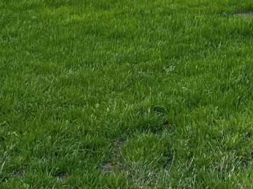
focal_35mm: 126
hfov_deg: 15.6
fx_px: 921
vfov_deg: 10.2
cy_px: -261
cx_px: 185
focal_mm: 5.1
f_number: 1.6
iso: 50
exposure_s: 1/1175
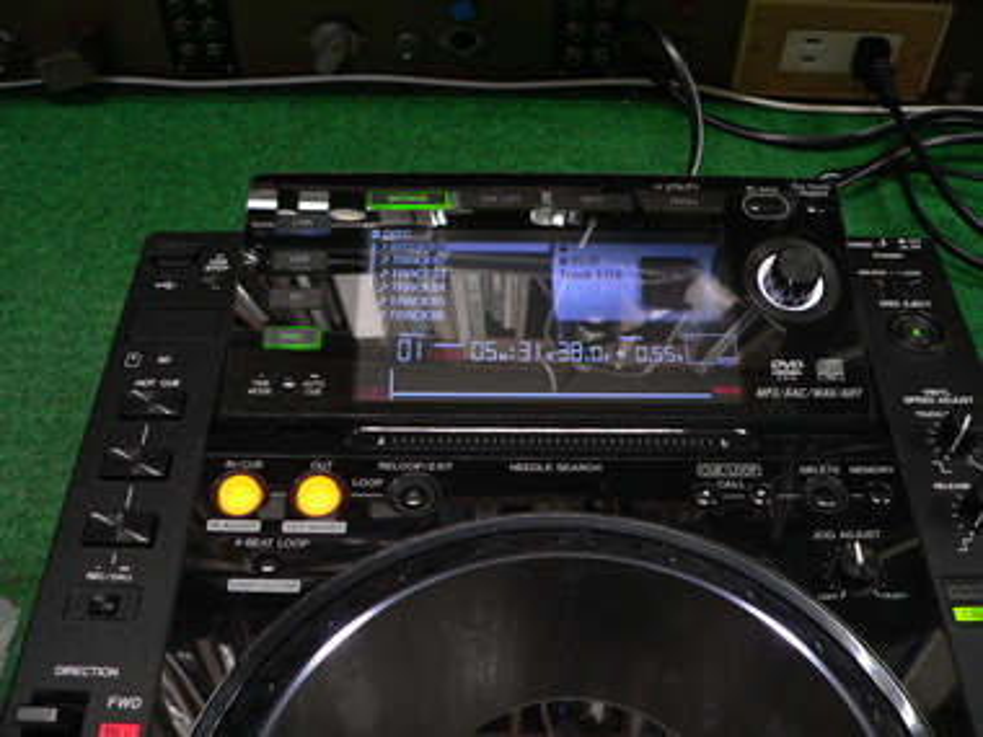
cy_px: 368
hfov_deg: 51.4
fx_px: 1022
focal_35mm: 36
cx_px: 492
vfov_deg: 39.7
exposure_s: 1/30
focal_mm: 6
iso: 200
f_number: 2.8
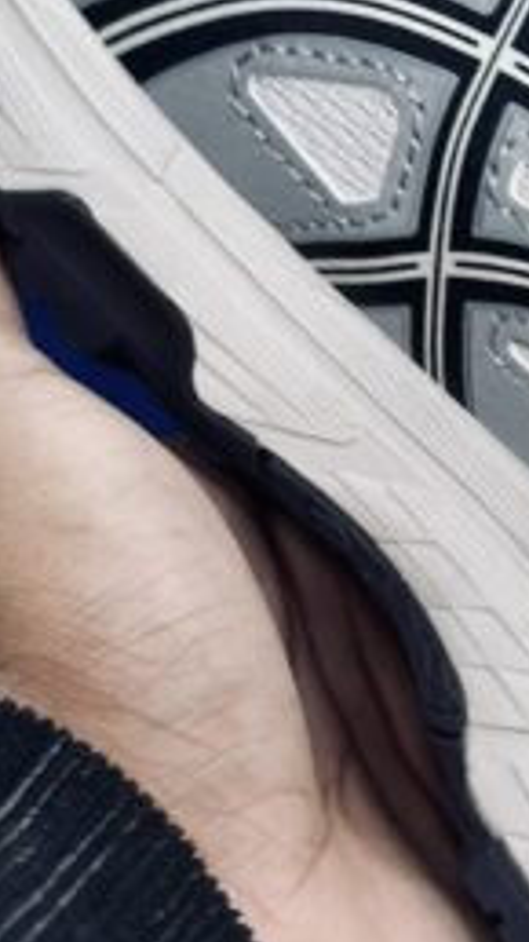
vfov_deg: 11.4
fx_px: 4716
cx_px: 741
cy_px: 349
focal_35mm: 189
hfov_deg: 6.4
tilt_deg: -54.7
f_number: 1.78
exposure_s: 1/100
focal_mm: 6.86
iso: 80
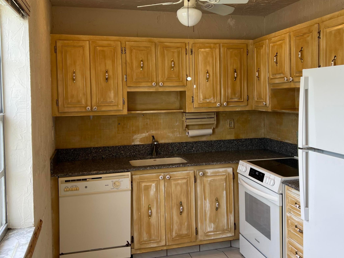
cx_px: 190
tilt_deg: -2.1
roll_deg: +0.7
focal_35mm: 36
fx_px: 358
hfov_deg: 51.3
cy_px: 106
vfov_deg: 39.5
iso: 40
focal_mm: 5.7
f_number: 1.5
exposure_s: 1/272
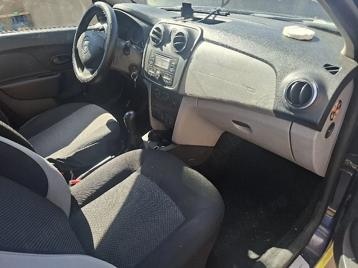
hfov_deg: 73.9
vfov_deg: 58.9
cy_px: 134
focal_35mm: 23
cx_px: 179
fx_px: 238
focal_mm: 5.54
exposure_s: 1/400
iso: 50
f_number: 1.8
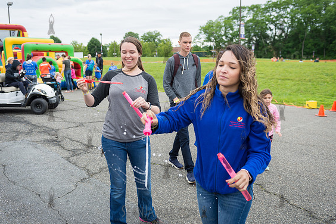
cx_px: 166
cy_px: 111
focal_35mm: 35
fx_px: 327
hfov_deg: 54.4
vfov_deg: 37.9
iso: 200
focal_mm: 34
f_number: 3.5
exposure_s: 1/800
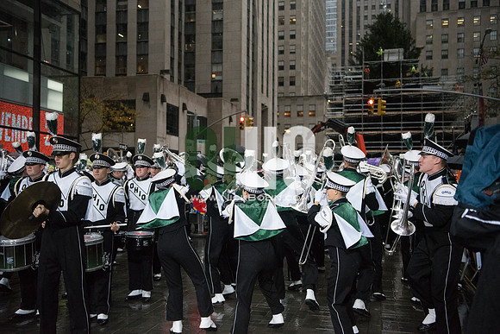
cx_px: 250
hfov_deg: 48.4
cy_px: 167
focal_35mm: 40
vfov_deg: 33.4
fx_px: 556
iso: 10000
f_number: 2.8
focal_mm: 40
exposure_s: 1/4000
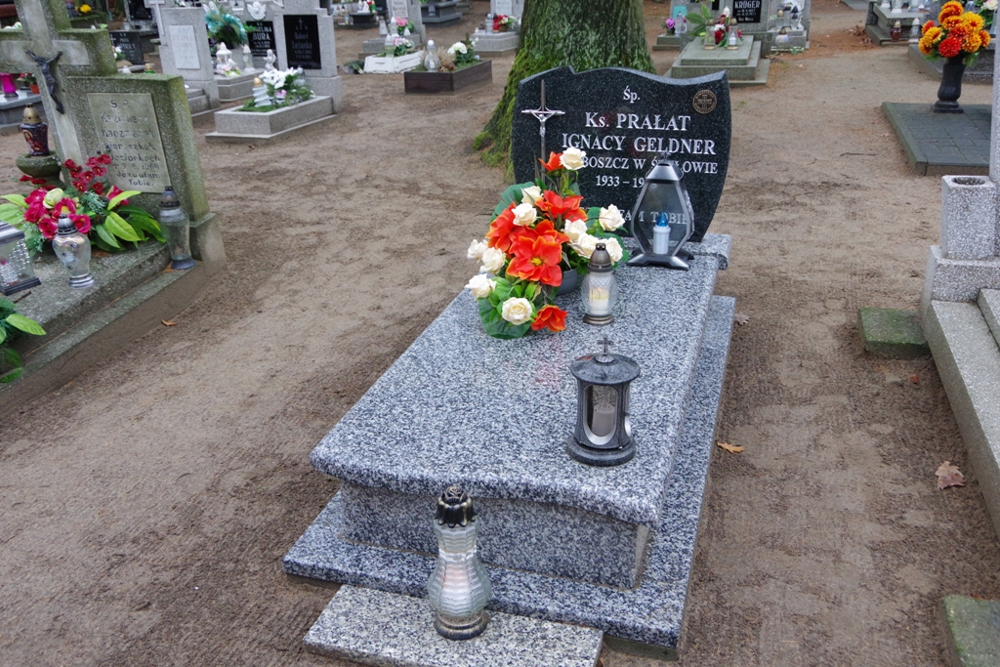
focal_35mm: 31
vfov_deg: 42.3
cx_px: 500
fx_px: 861
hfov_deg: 60.3
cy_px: 334
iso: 1600
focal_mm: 21
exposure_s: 1/125
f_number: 6.3
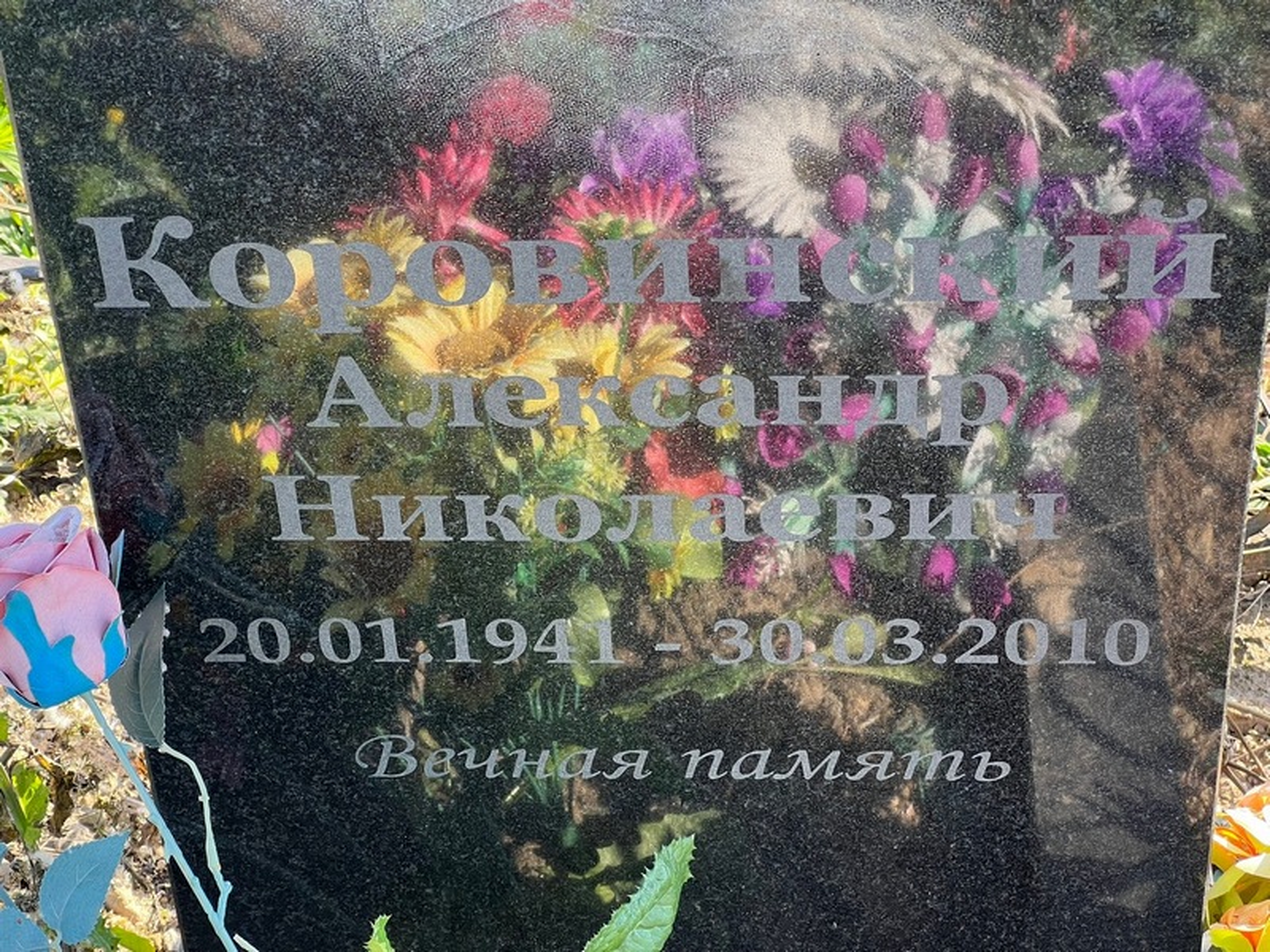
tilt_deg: -39.4
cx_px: 635
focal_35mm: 77
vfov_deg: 19.1
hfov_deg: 25.3
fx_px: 2825
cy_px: 476
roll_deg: +1.0
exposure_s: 1/99
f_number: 2.8
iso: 64
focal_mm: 9
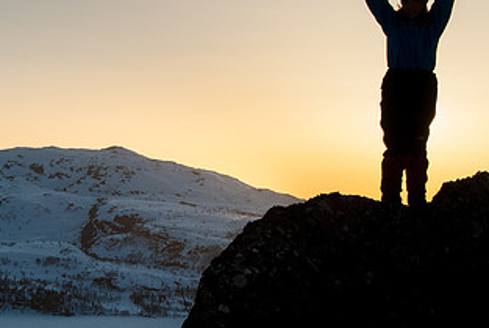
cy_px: 165
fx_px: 1470
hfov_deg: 18.7
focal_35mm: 108
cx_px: 90
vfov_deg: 12.7
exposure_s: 1/125
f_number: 13
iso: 100
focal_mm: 36
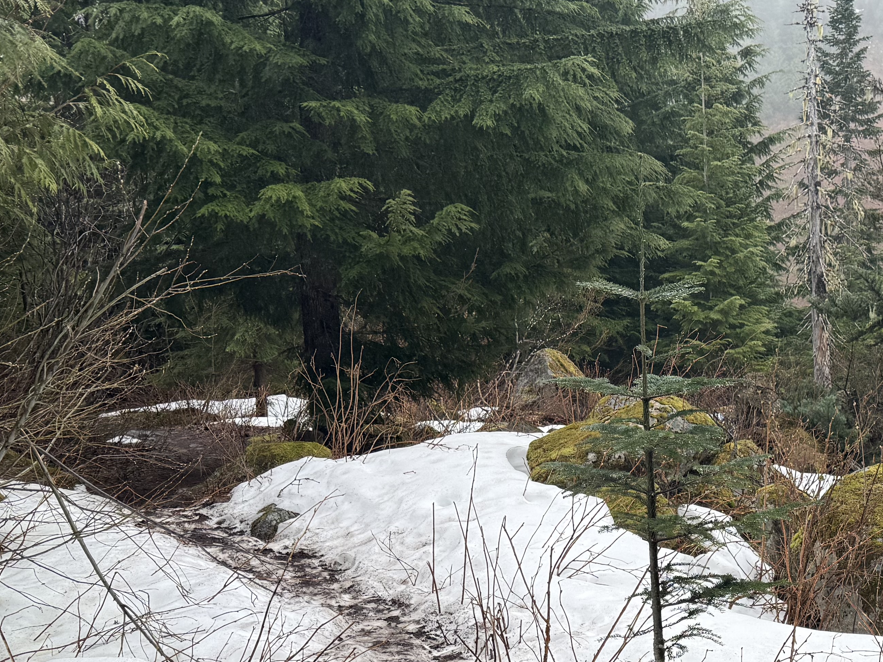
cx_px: 826
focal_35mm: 53
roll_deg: +1.1
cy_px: 598
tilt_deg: -9.6
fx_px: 1352
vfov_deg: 26.6
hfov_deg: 33.8
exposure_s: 1/1211
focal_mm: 6.76
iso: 80
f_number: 1.78
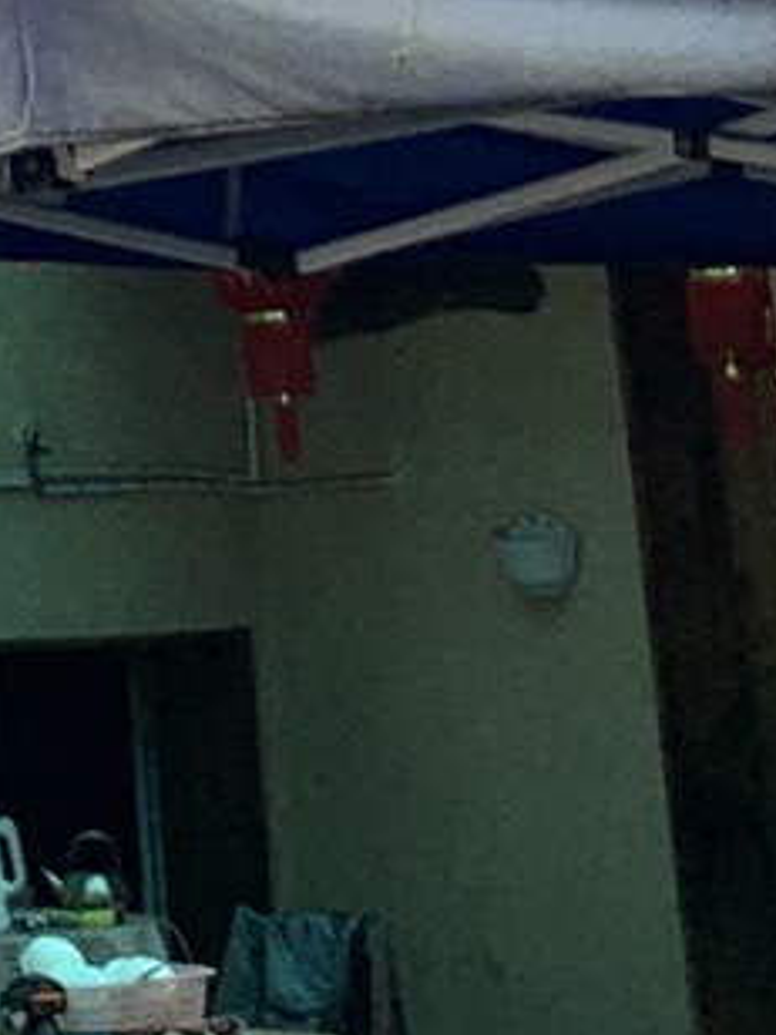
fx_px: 5051
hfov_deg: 8.1
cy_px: -948
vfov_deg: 10.8
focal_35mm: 169
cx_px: -1095
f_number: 1.8
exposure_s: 1/1282
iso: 25
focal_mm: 4.25
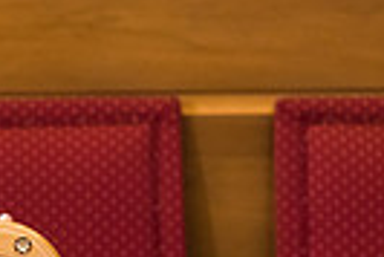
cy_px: 111
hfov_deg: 3.1
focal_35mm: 652
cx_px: -202
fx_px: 6962
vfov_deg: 2.1
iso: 1600
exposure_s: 1/200
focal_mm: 150
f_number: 5.6
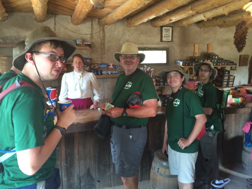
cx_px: 126
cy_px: 94
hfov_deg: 61.7
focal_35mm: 29
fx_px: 211
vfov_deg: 48.2
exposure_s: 1/30
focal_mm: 4.15
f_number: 2.2
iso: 200
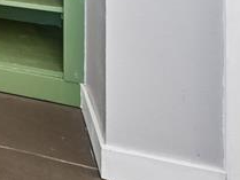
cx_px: -195
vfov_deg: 16.3
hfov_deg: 20.5
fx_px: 458
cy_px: -194
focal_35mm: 66
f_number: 10
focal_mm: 14
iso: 400
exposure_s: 1/5
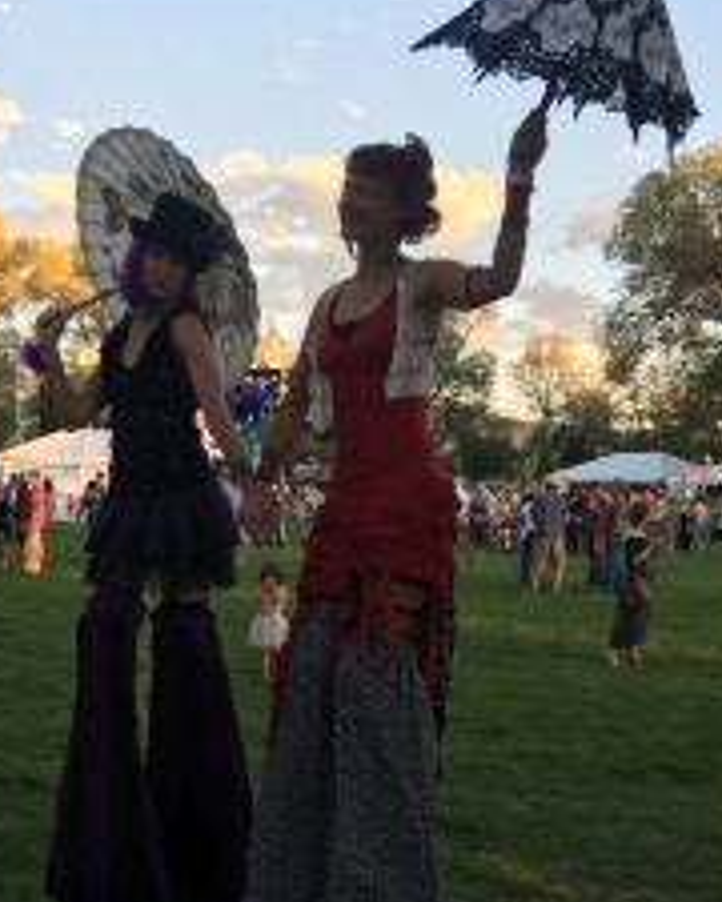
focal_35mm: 46
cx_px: 233
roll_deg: +0.3
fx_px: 1229
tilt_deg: -4.7
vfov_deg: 39.8
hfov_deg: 32.4
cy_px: 609
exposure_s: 1/120
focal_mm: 4.15
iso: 40
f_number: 2.2
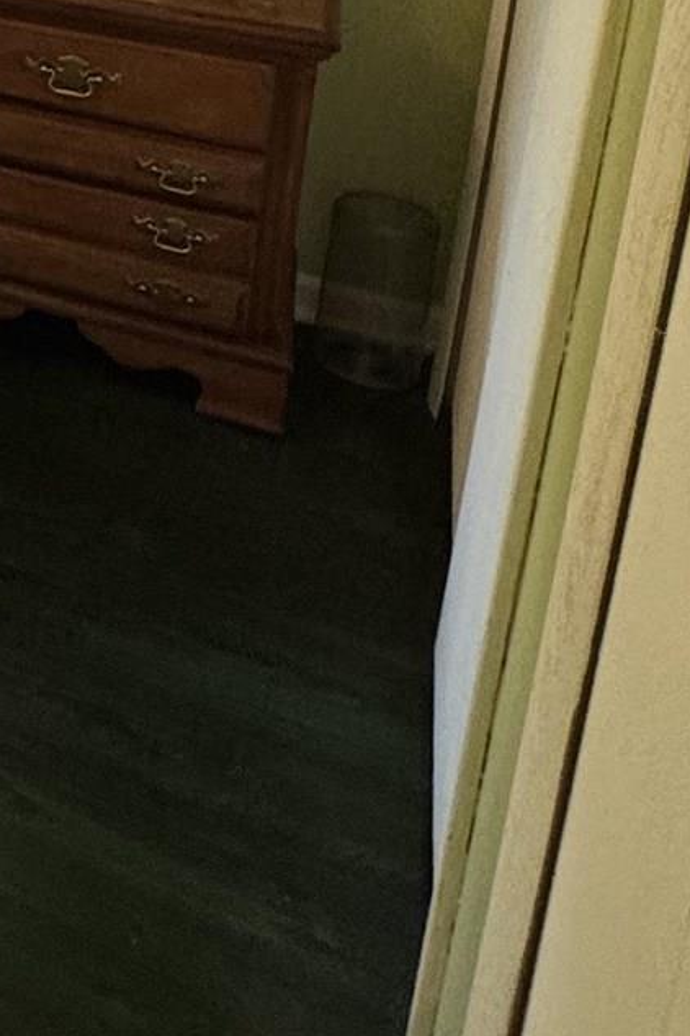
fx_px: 1524
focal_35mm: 53
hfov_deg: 17.5
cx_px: -719
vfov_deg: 31.3
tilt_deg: -12.5
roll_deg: +1.5
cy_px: -216
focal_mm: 2.22
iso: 200
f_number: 2.2
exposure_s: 1/60
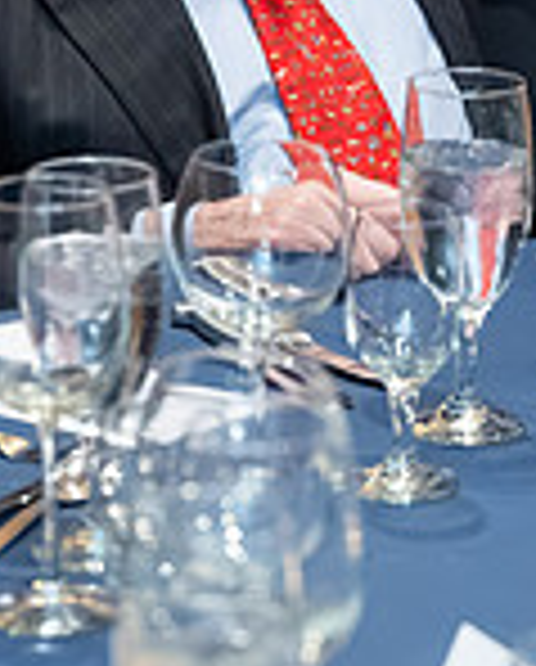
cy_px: -252
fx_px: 4448
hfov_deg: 6.9
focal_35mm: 225
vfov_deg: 8.4
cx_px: 417
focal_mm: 79
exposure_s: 1/125
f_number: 4
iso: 10000
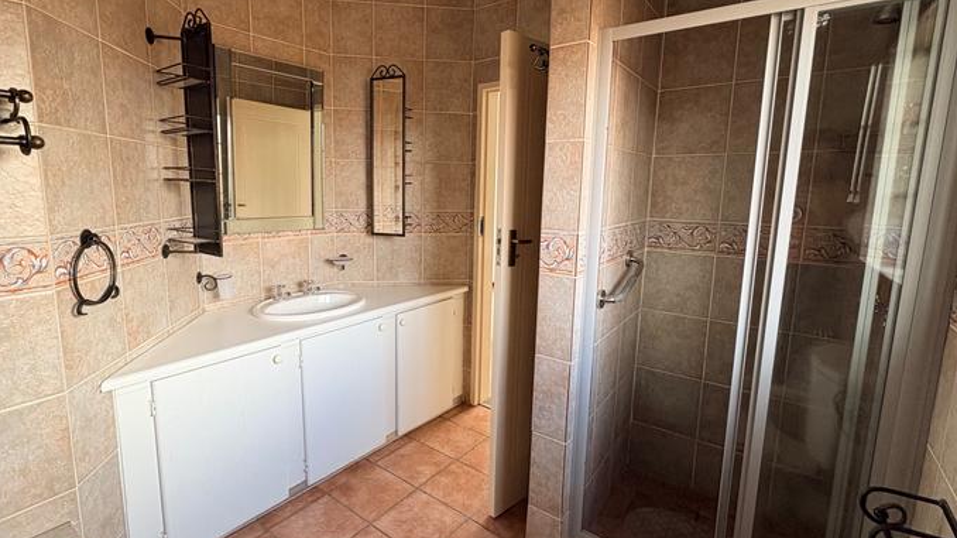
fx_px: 457
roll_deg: -0.1
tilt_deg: -8.4
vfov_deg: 60.9
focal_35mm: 18
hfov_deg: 92.5
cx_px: 439
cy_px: 253
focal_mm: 2.22
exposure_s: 1/99
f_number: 2.2
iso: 160
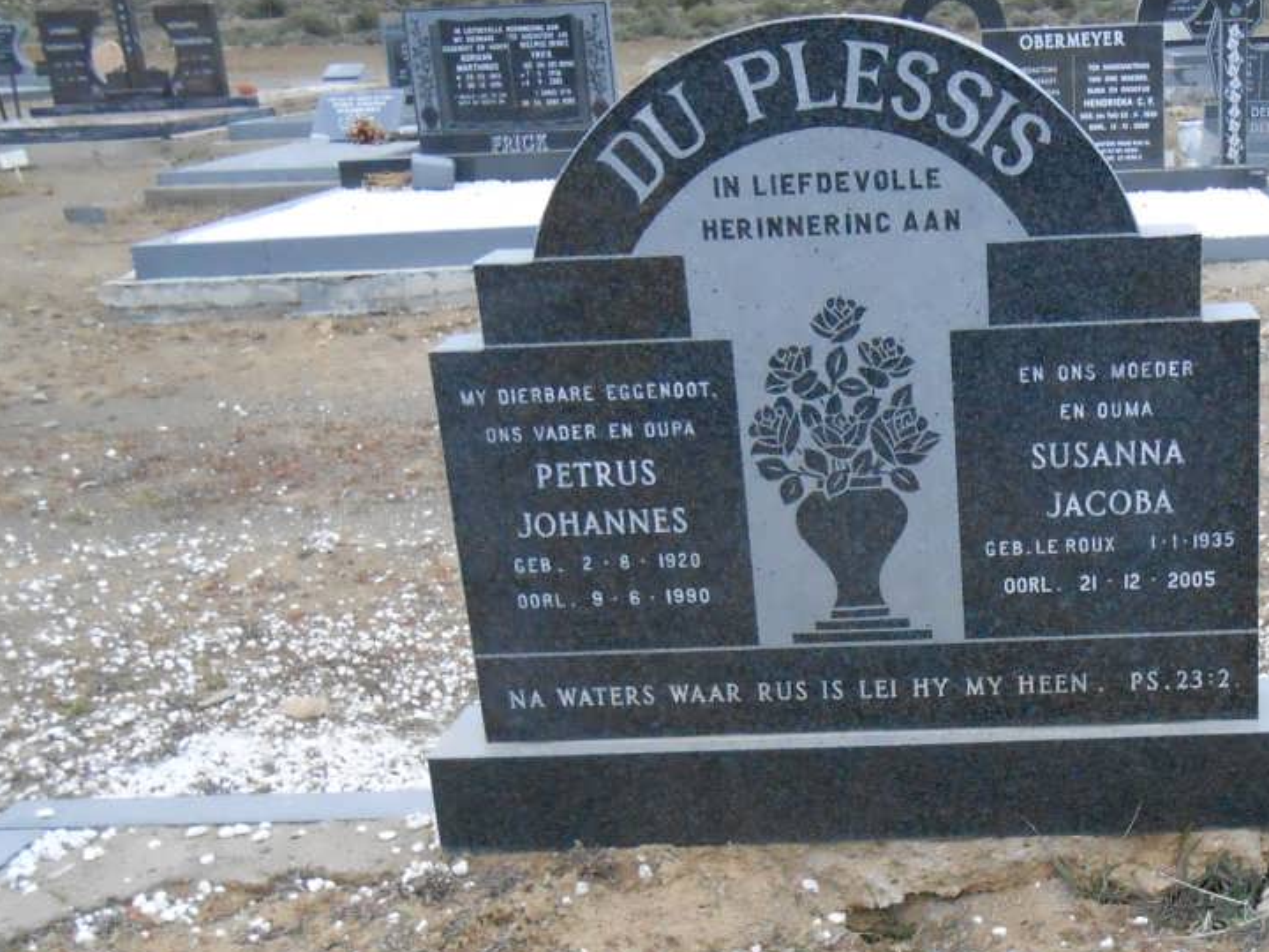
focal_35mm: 50
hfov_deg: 37.2
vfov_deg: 28.9
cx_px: 964
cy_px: 642
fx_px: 1833
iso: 400
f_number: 3.8
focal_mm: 5.3
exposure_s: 1/200
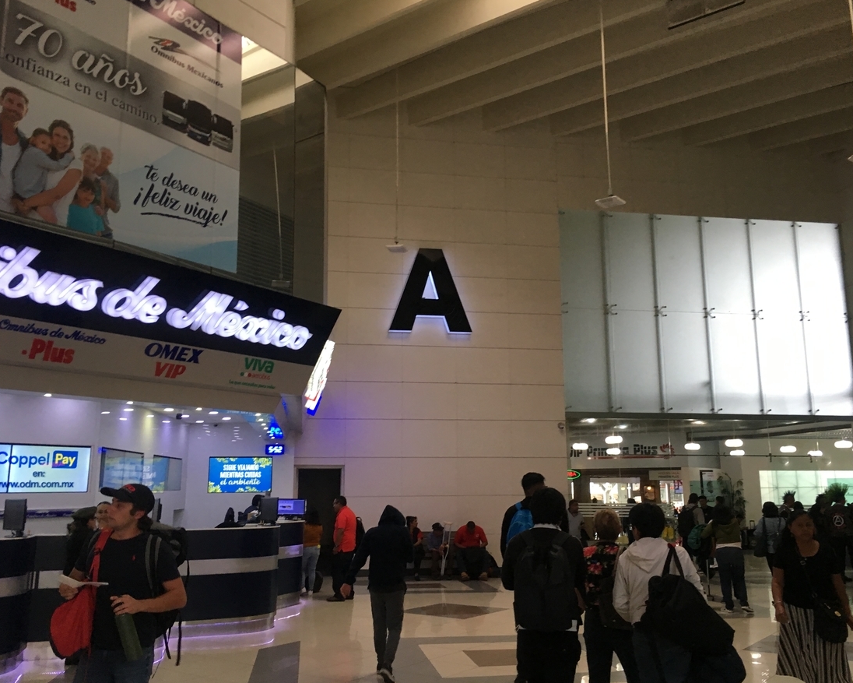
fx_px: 783
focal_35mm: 31
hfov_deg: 57.1
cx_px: 455
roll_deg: -0.7
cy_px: 335
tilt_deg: +10.7
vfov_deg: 47.1
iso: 40
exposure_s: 1/30
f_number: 2.2
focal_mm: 4.15
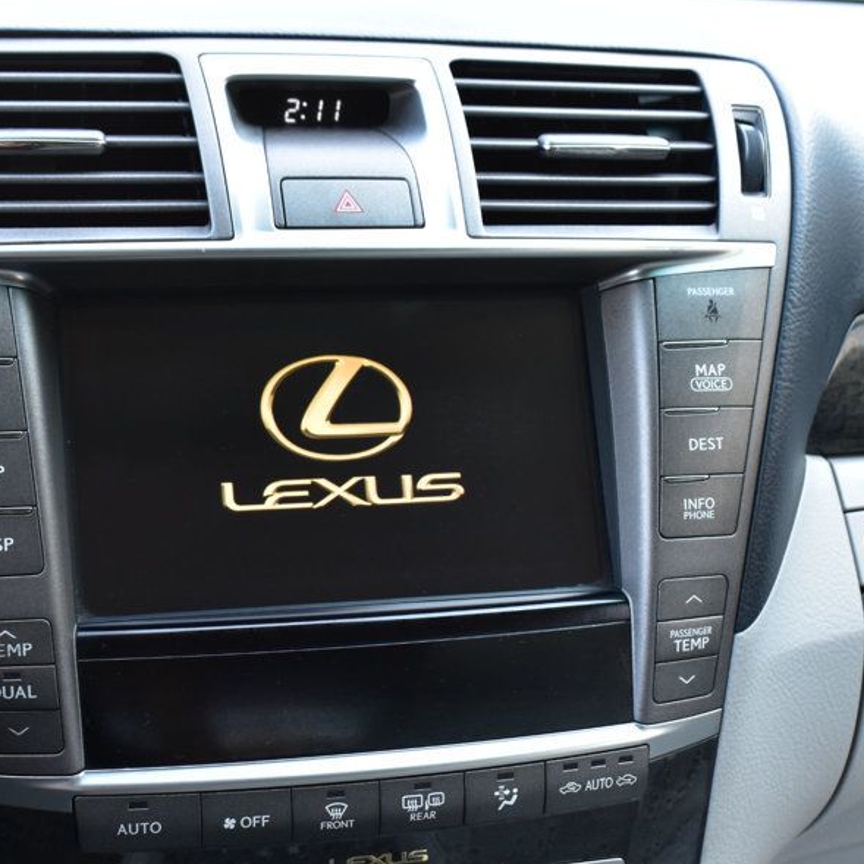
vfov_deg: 27.7
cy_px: 494
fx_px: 1751
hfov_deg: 27.7
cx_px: 440
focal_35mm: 62
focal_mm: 28
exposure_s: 1/25
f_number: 7.1
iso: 400
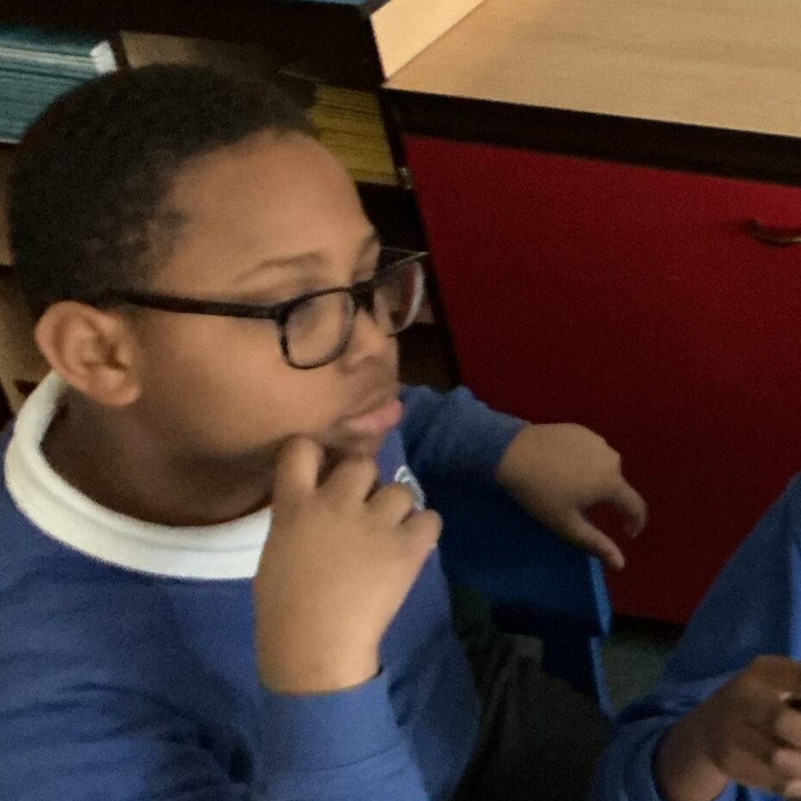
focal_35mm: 71
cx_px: 1094
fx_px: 1859
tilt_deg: -38.0
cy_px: 416
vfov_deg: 24.3
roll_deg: +1.3
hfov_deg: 21.5
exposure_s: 1/15
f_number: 1.8
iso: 500
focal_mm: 3
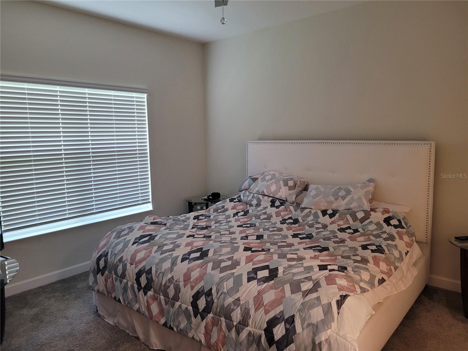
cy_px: 176
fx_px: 352
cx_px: 234
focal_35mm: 26
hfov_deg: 67.3
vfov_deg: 53.1
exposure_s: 1/60
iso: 250
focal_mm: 5.4
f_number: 1.8
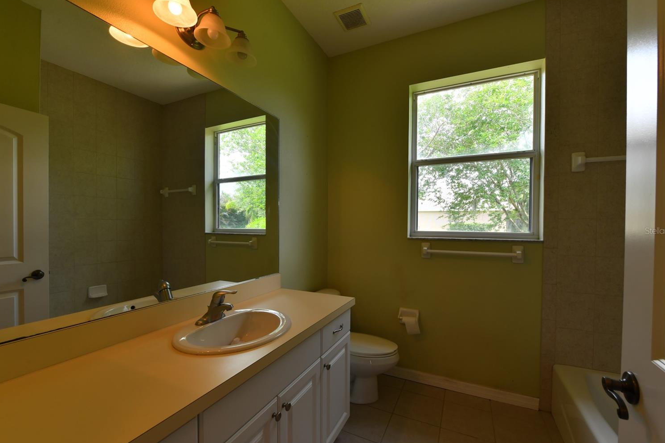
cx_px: 328
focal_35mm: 15
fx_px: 277
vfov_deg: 77.3
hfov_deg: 100.4
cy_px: 231
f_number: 9
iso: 400
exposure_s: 1/60
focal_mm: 14
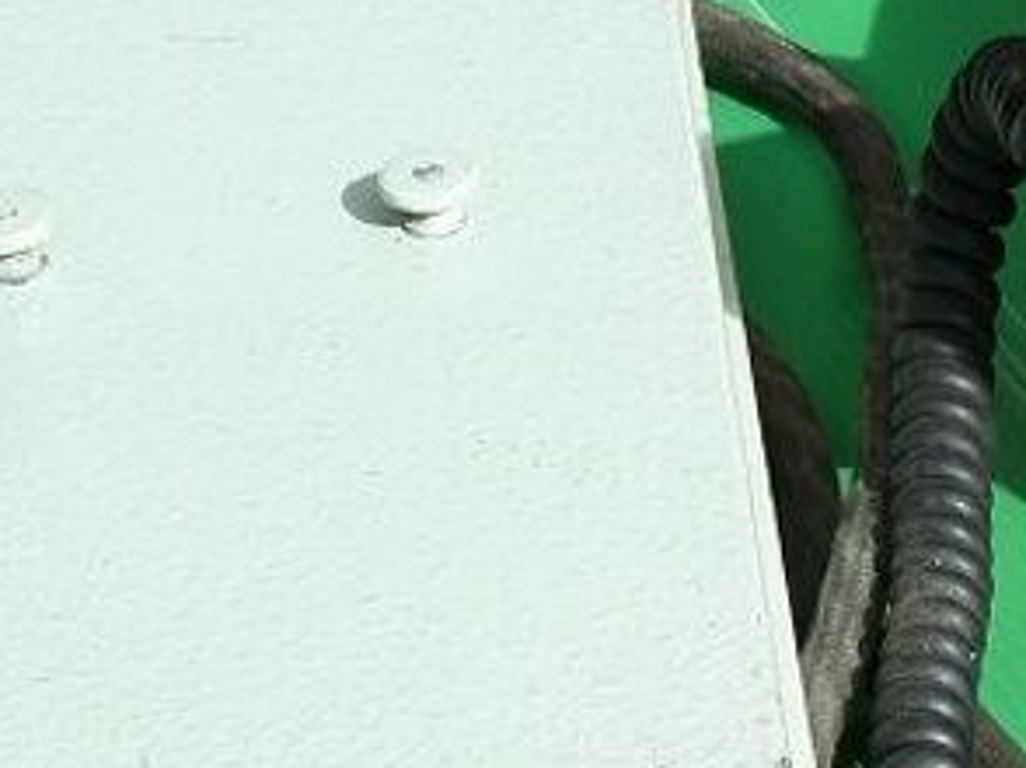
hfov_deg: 13.5
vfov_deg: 10.3
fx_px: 4235
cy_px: 660
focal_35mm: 143
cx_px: 1207
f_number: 4.5
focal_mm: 6.9
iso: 80
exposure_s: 1/500
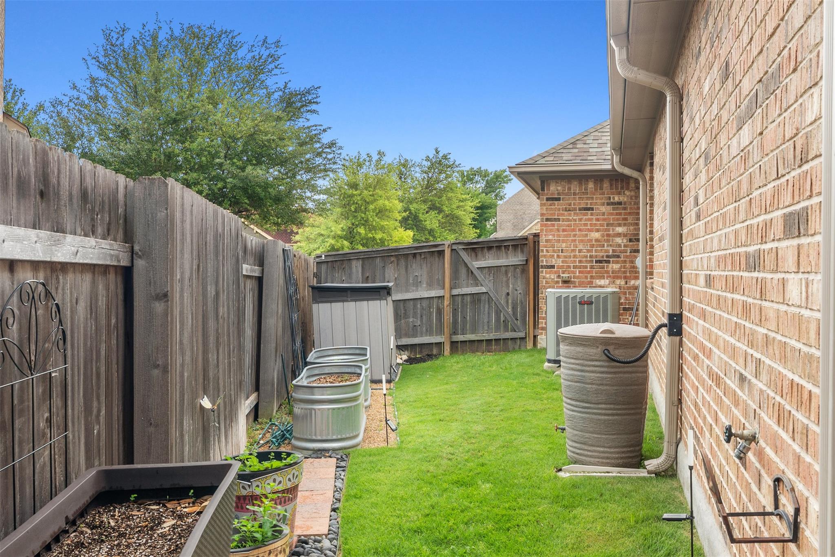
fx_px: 765
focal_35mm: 33
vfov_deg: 40.0
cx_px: 418
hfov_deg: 57.2
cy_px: 278
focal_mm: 22
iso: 100
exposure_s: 1/4
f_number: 8
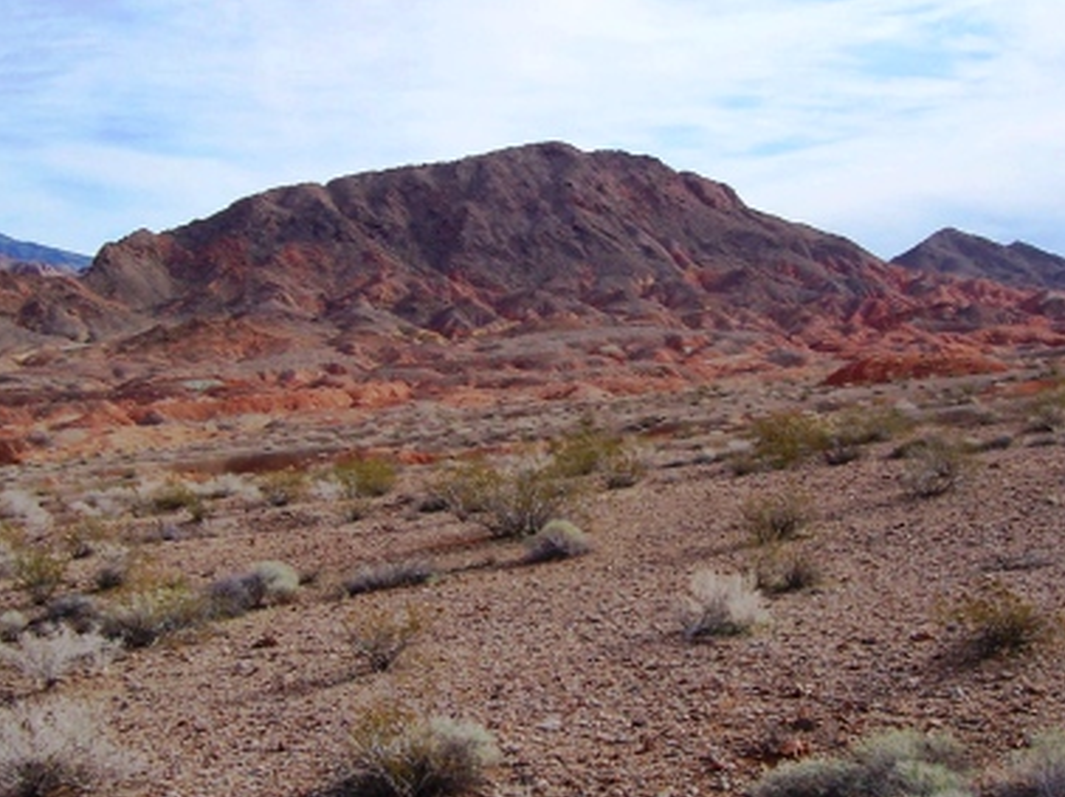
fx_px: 1107
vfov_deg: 39.6
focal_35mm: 36
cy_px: 408
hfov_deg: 51.4
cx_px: 535
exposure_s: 1/350
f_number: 5.6
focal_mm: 5.6
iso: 80
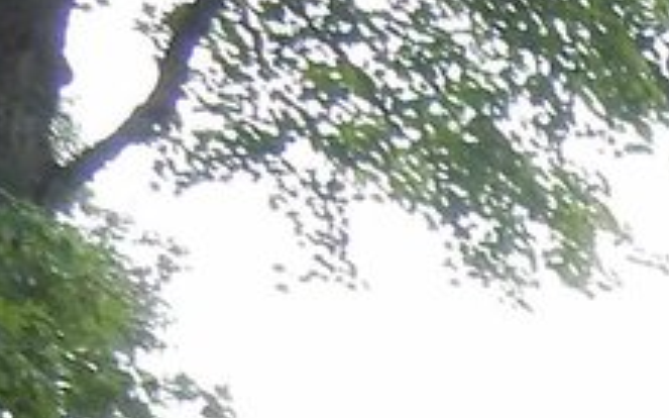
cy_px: 1584
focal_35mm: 192
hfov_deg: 8.6
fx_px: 3500
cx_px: 2146
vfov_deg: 5.9
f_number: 3.7
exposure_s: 1/100
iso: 125
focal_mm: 4.5
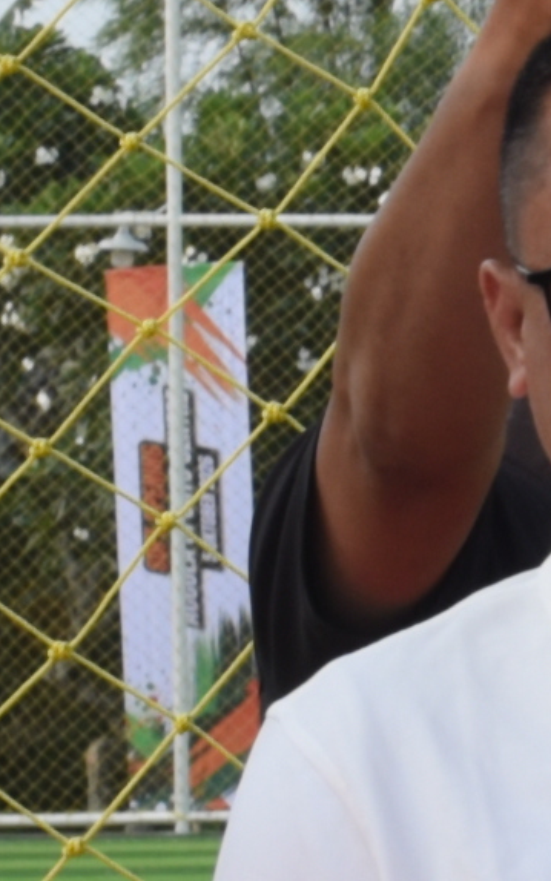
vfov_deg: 5.6
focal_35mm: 374
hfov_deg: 3.4
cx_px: 2183
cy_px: 488
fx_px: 8981
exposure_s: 1/400
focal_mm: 35
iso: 320
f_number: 2.8
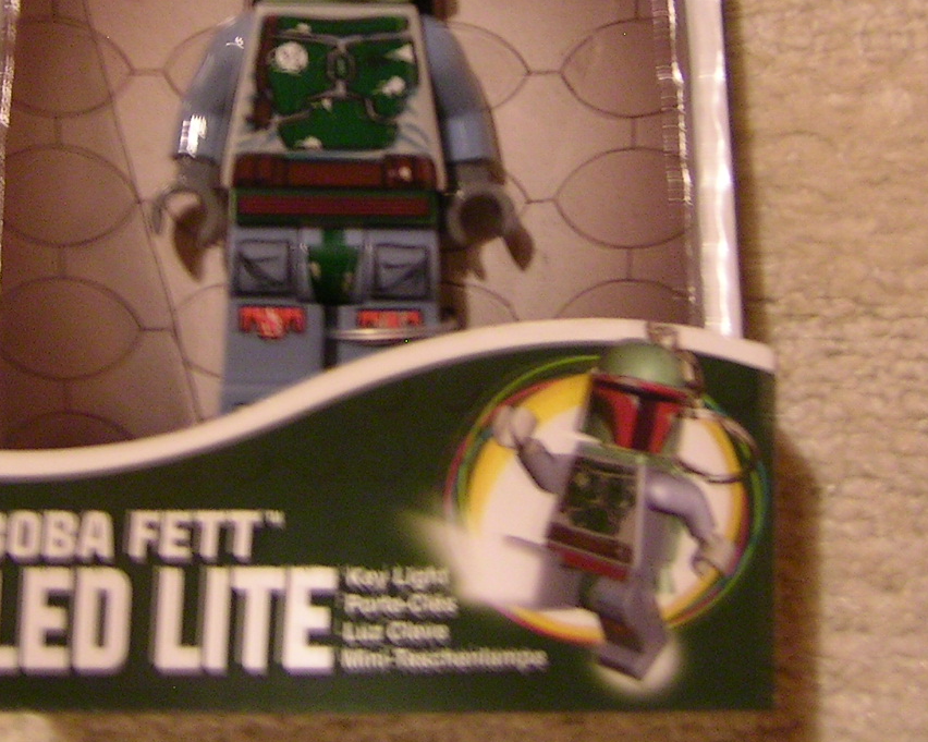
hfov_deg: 28.6
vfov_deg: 22.7
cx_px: 331
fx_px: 1812
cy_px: 110
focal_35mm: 66
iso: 100
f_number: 2.8
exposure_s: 1/2.4
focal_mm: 5.6
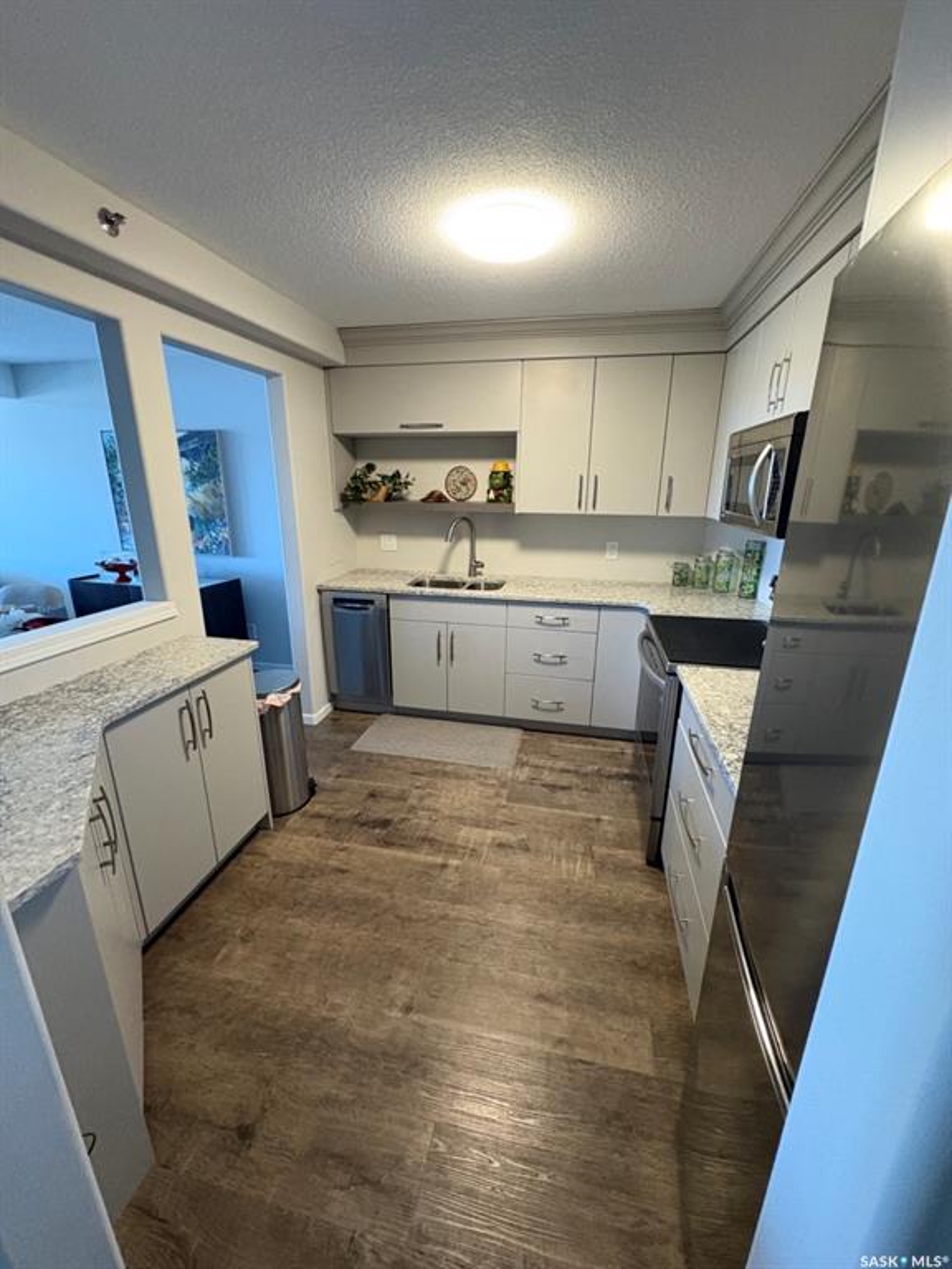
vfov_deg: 102.1
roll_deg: +0.5
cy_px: 634
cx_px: 476
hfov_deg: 85.7
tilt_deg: -16.4
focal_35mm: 14
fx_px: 513
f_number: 2.2
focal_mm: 2.22
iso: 640
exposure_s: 1/60
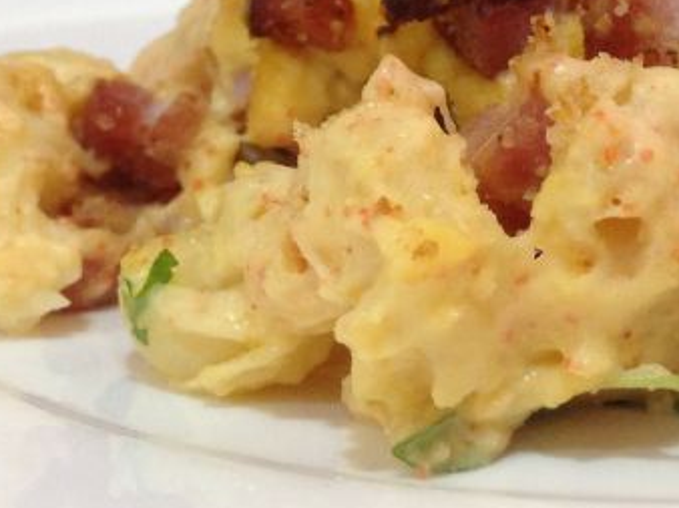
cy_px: -117
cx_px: 558
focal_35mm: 88
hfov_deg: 21.9
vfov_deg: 16.0
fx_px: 1725
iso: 160
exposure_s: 1/20
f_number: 2.4
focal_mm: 4.13
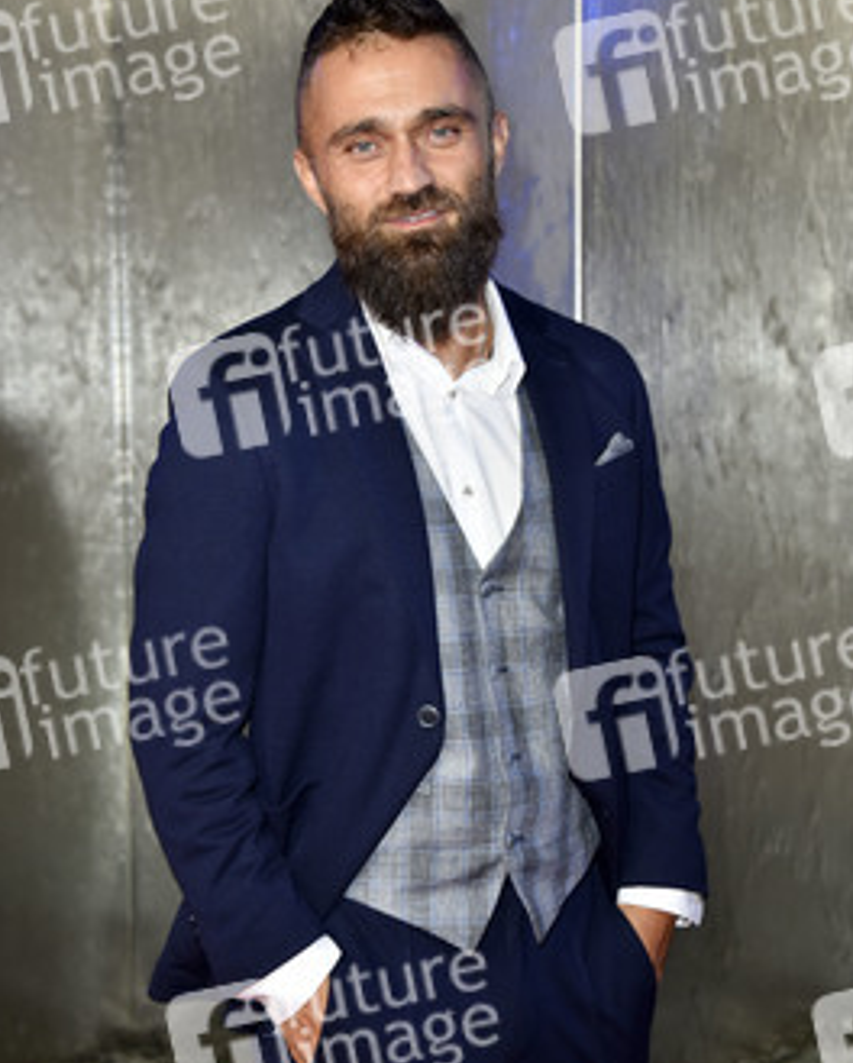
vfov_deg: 25.7
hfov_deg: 20.7
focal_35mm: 74
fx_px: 2331
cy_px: 543
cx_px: 426
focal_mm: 65
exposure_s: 1/125
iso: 800
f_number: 5.6
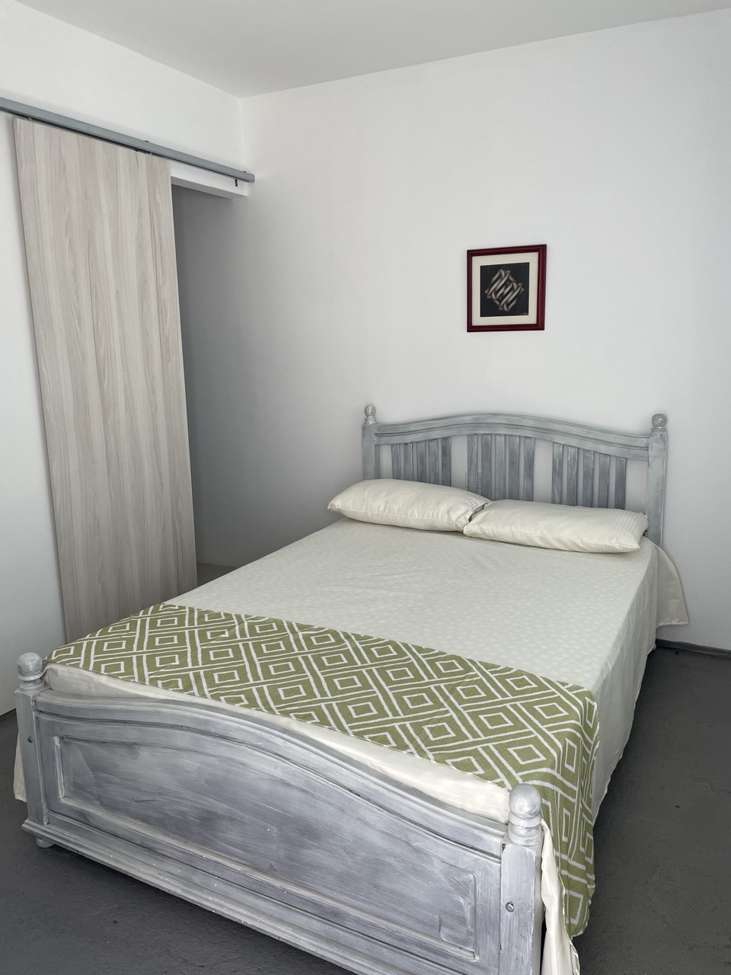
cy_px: 488
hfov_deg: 53.1
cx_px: 366
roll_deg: +1.7
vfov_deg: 67.3
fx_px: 732
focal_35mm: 26
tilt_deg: -11.9
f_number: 1.6
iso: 64
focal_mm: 4.2
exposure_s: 1/121
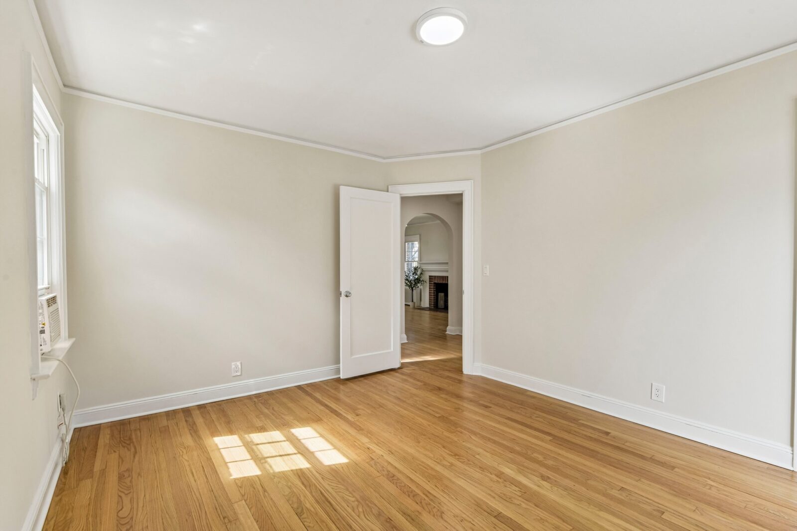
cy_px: 266
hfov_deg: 96.7
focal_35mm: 16
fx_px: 354
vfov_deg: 73.7
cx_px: 398
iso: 250
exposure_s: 1/50
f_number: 9
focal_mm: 16
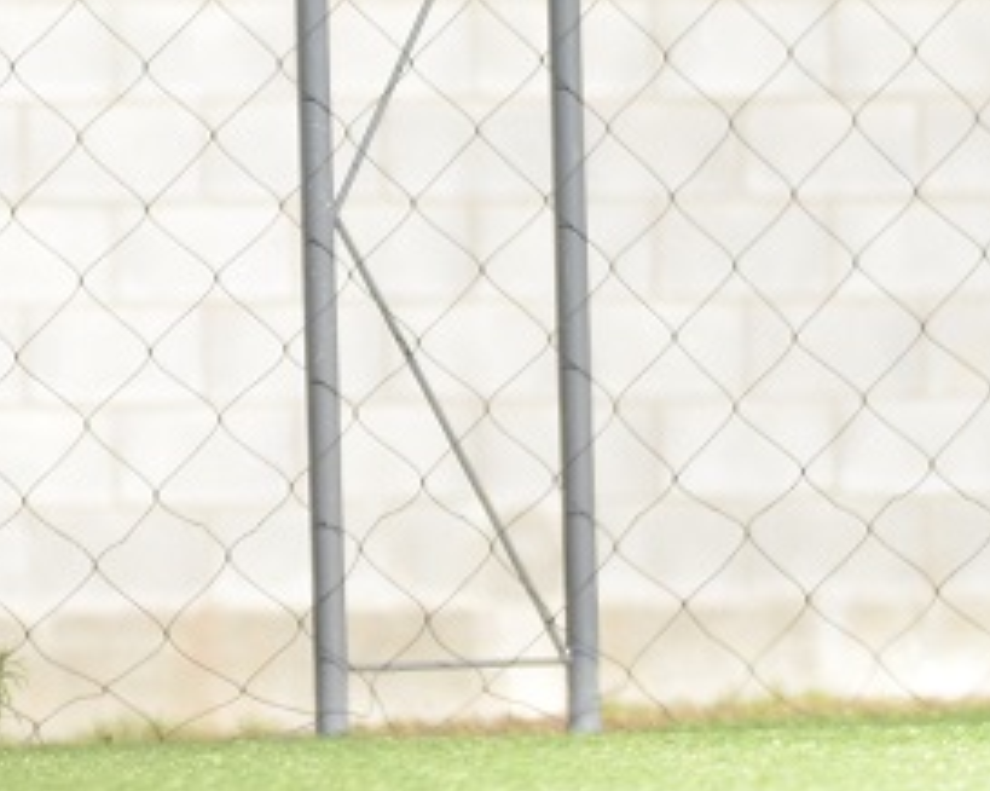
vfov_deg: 1.0
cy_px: 91
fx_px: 45207
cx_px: -769
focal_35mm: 1544
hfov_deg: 1.3
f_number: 2.8
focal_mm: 300
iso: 800
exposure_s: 1/6400
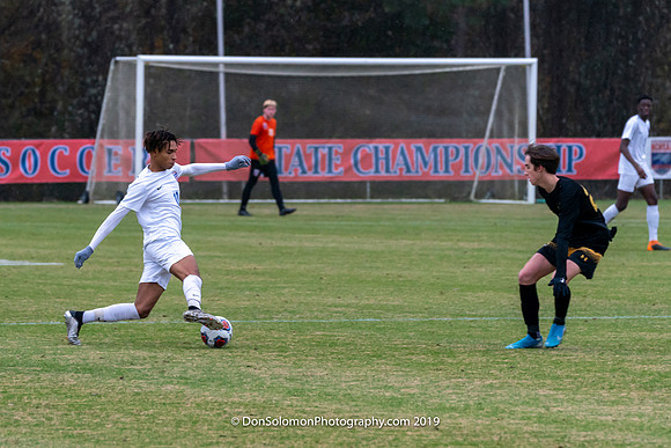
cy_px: 300
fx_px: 6015
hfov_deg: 6.4
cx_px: 296
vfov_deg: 4.3
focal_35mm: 323
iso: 2500
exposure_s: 1/1000
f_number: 5.6
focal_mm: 200
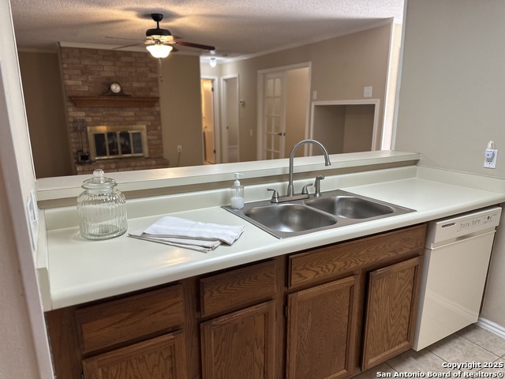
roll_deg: +0.4
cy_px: 190
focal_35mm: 24
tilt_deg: -11.9
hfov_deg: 71.6
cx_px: 252
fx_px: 350
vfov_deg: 56.8
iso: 200
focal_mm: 6.86
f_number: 1.78
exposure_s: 1/120
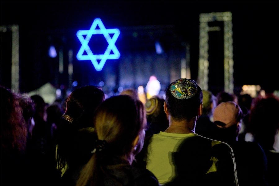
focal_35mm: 70
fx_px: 542
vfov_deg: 19.5
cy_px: 93
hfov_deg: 28.8
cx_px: 140
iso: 4000
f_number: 2.8
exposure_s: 1/320
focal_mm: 70
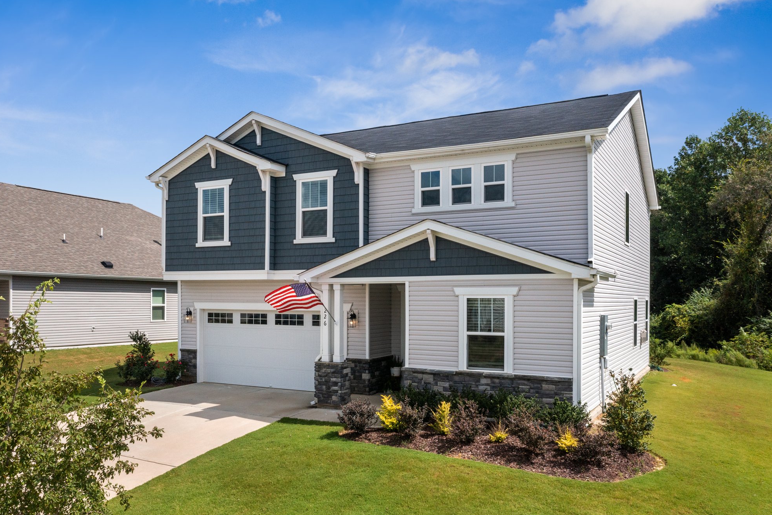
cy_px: 266
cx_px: 376
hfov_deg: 63.7
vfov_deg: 45.0
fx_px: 622
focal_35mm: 29
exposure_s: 1/1250
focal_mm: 10.26
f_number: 7.1
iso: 100
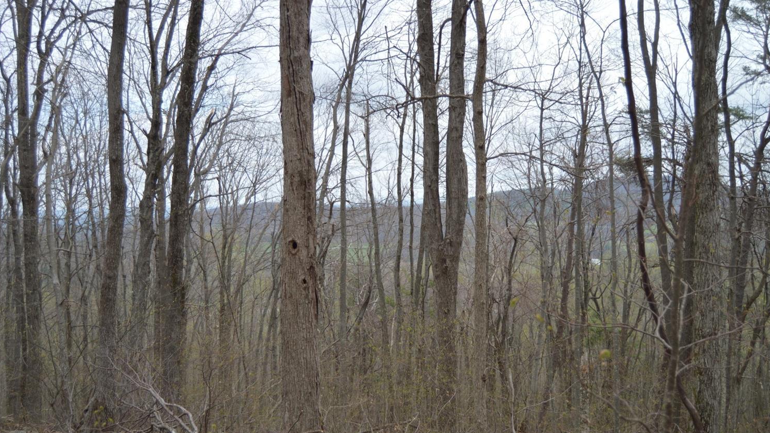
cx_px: 387
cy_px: 250
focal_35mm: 37
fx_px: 746
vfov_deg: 32.3
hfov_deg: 54.6
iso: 100
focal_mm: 23
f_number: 3.8
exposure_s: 1/320
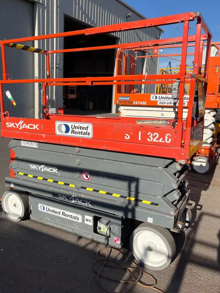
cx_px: 100
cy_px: 141
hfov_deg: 48.2
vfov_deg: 61.6
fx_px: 246
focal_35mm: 29
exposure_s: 1/3521
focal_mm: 5.1
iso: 50
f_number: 1.6
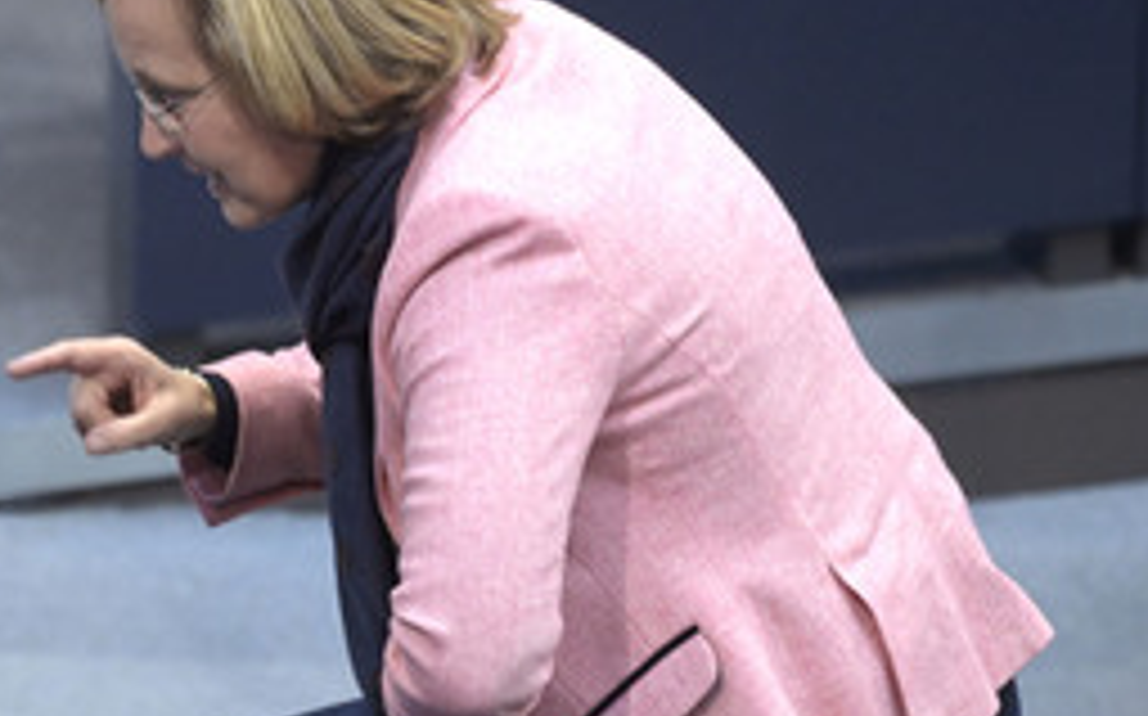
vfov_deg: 2.3
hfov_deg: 3.6
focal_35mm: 577
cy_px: 410
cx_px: 236
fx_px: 18041
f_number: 5.6
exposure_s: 1/320
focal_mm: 320
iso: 10000
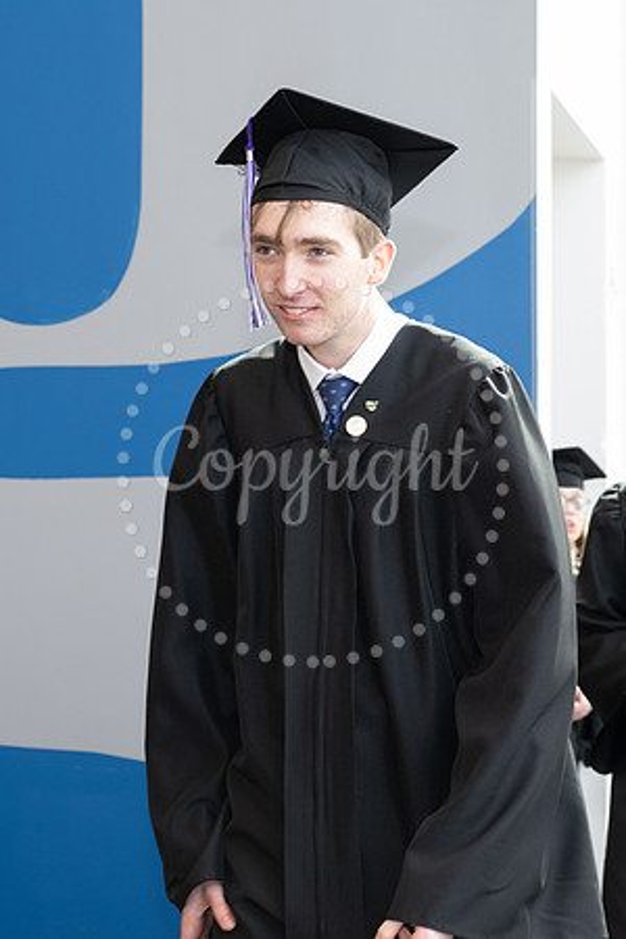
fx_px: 2196
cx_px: 321
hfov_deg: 16.2
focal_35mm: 84
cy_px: 413
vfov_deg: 24.1
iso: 800
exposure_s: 1/125
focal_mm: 50
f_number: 5
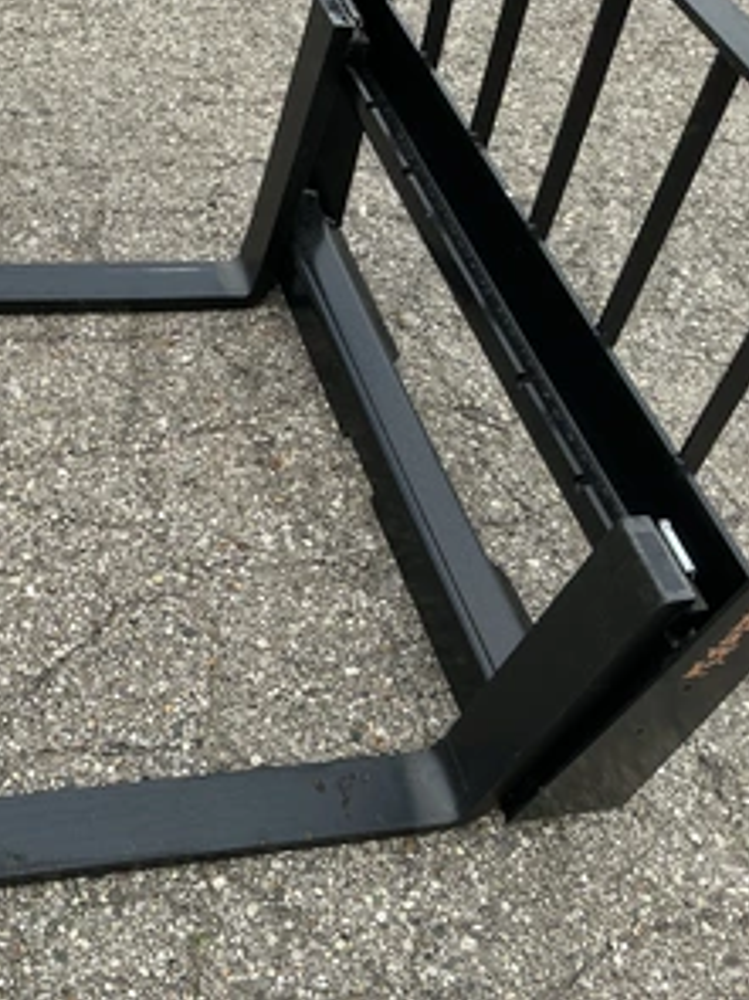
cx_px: 81
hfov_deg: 35.6
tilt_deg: -52.7
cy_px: 495
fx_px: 1097
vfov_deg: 49.0
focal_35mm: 38
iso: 25
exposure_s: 1/759
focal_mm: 3
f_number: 1.8
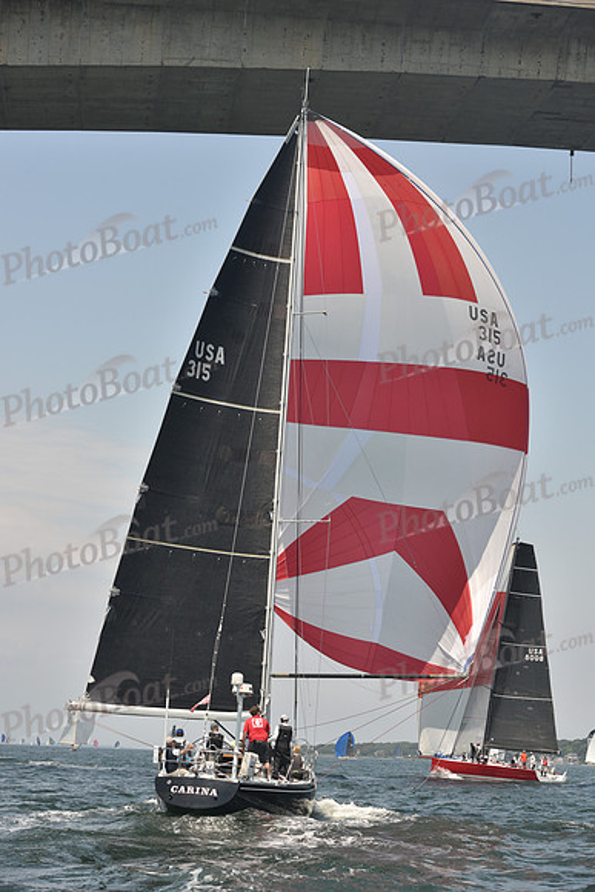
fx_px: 1734
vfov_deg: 28.8
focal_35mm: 70
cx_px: 298
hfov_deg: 19.5
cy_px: 446
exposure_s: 1/640
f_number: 7.1
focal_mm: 70
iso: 250
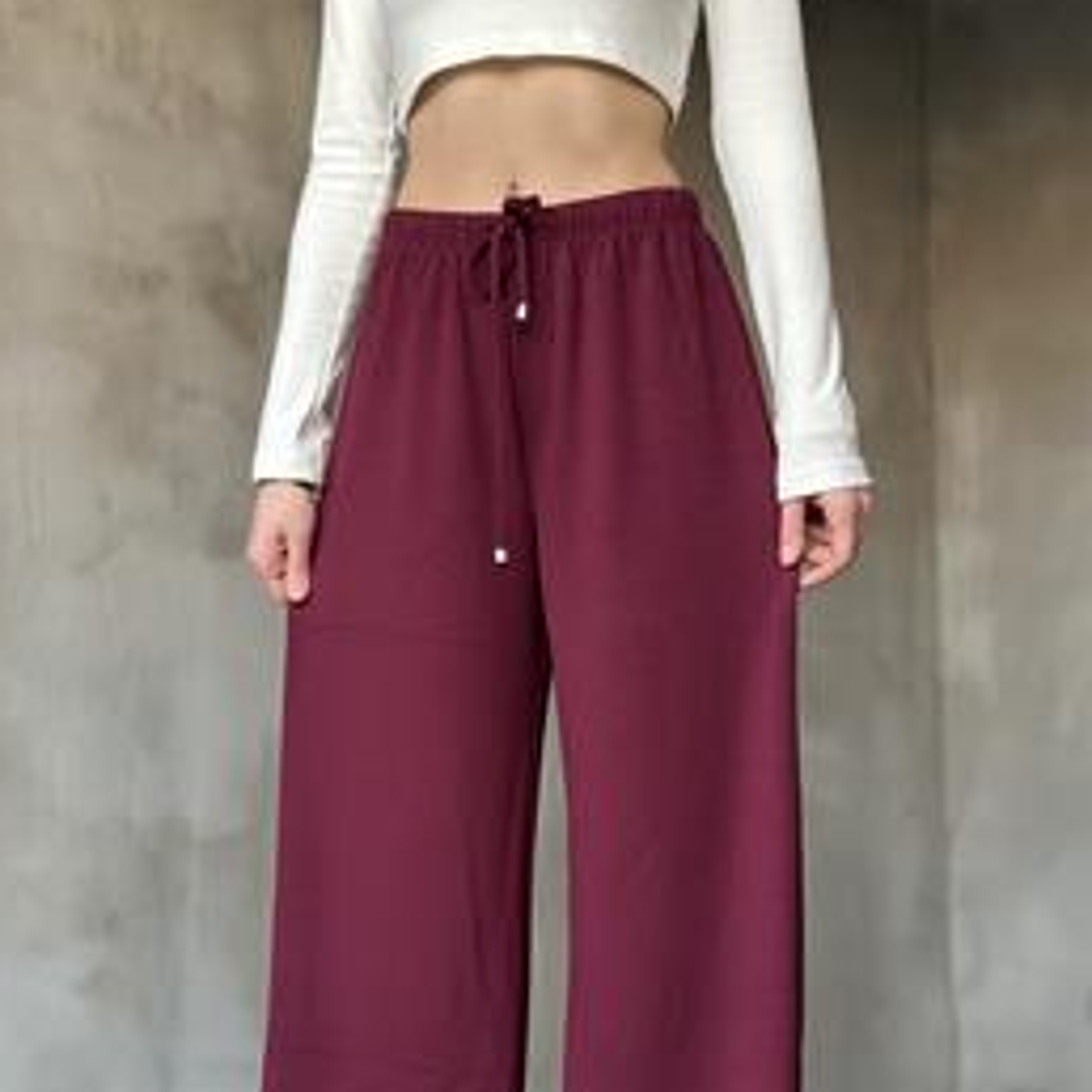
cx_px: 491
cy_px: 669
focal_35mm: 70
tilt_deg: +4.1
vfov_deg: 24.6
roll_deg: -1.1
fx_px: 2498
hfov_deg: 24.6
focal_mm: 6.86
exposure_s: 1/60
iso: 320
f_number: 1.78
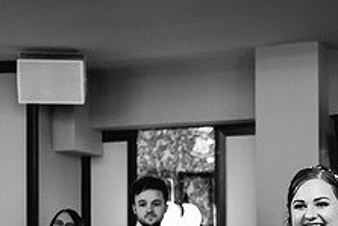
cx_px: 318
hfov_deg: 21.3
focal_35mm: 93
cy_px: 253
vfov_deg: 14.4
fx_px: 874
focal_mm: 35
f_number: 2
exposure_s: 1/500
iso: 4000
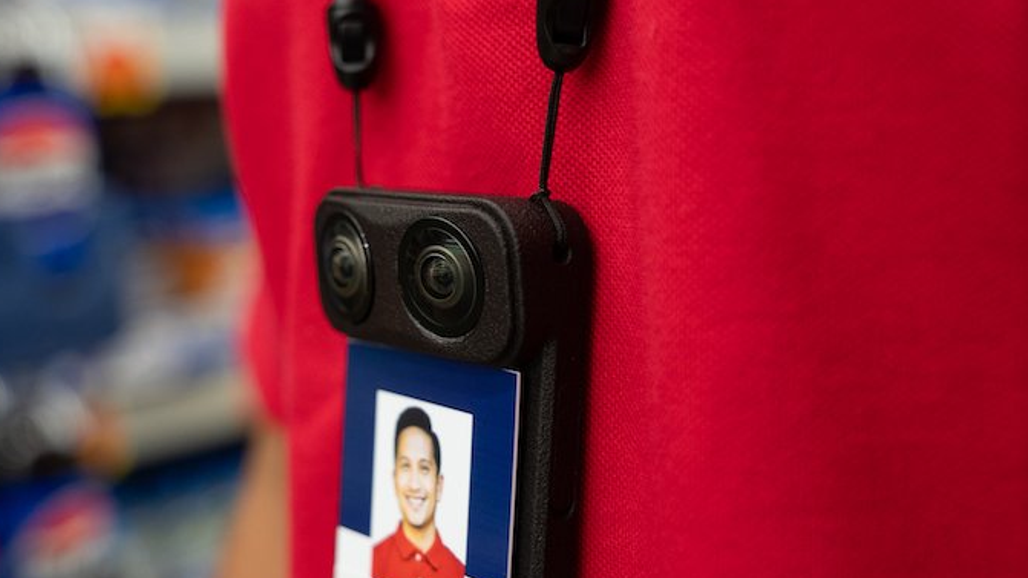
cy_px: 256
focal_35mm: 60
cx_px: 420
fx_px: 1635
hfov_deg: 34.8
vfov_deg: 20.0
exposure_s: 1/160
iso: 2500
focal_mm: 48
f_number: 4
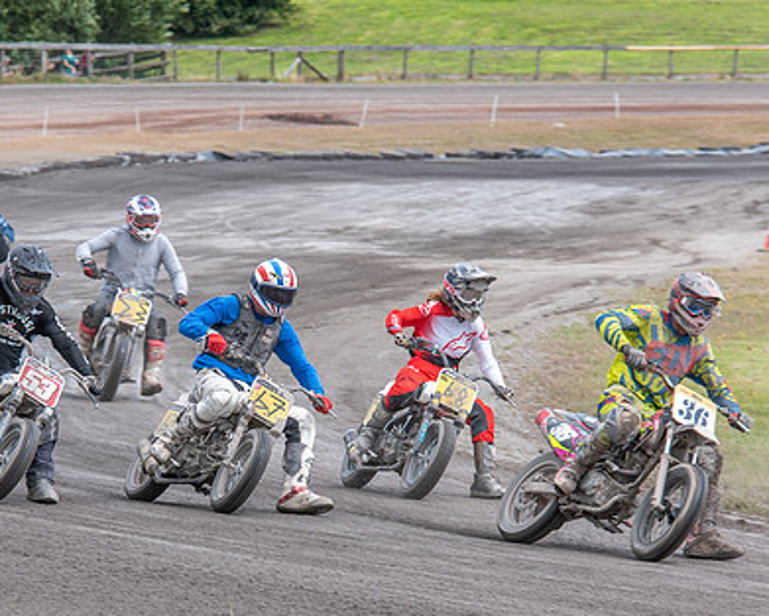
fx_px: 9516
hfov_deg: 4.6
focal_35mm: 418
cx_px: 248
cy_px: 449
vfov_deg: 3.7
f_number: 8
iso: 320
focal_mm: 200
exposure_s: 1/250
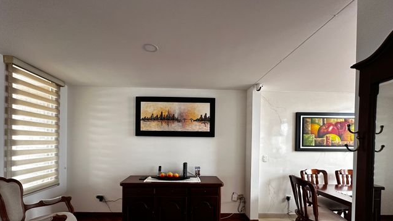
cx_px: 189
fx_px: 167
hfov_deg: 99.3
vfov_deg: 65.7
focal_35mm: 16
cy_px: 144
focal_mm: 2.22
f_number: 2.2
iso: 200
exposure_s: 1/99
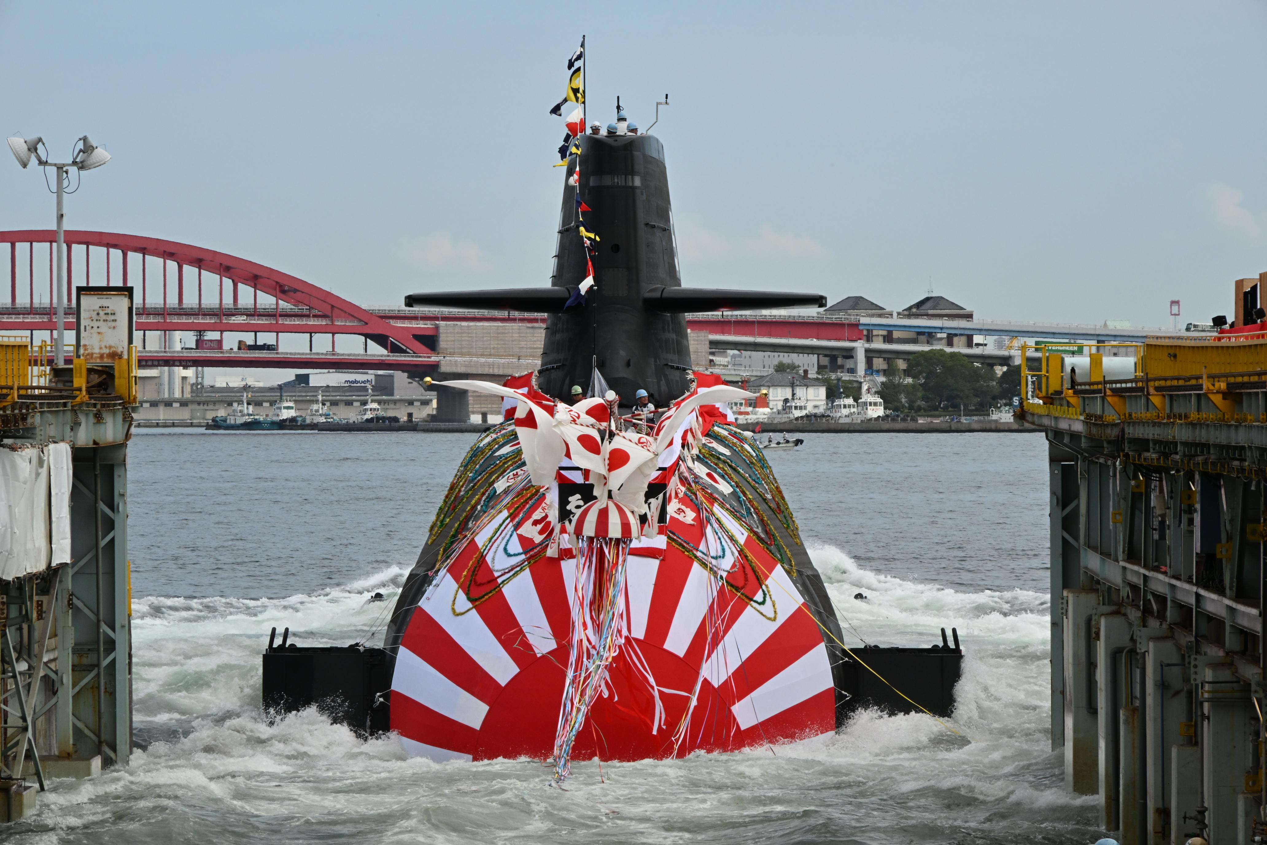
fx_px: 6686
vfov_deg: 7.2
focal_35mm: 190
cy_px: 422
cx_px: 634
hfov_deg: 10.8
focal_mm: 190
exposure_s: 1/250
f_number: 29
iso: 800
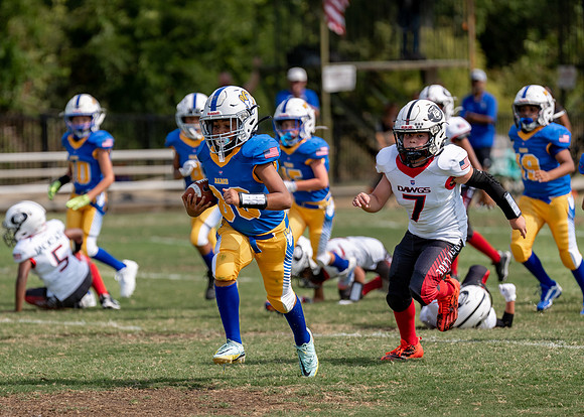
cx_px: 198
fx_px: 4883
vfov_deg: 4.9
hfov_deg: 6.8
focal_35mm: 294
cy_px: 264
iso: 100
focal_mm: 200
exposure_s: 1/2500
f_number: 2.8
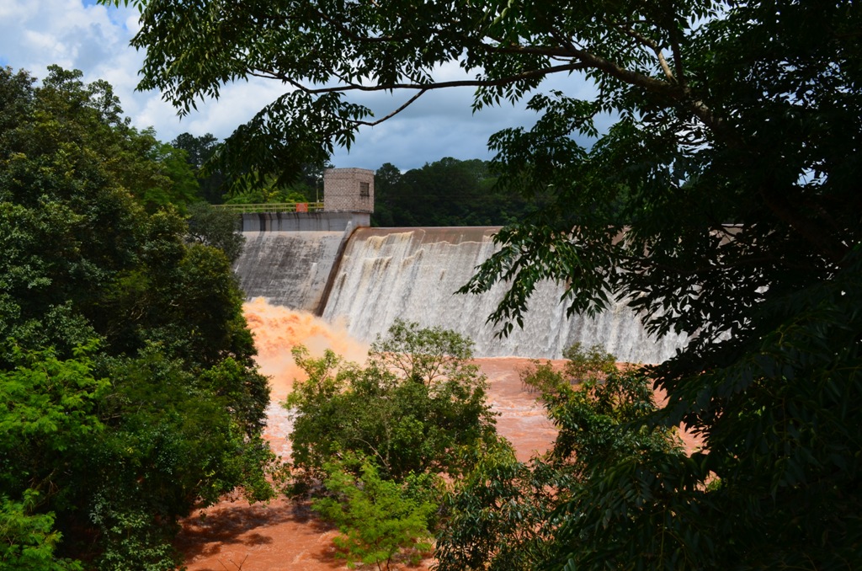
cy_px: 286
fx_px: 932
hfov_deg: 49.6
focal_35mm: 39
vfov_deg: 34.1
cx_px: 431
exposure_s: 1/160
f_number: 11
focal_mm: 26
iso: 100
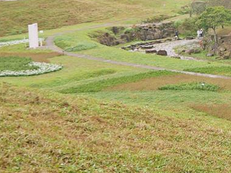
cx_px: 217
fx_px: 494
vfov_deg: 19.5
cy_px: 16
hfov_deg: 25.3
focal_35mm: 74
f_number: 3.5
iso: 200
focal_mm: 14
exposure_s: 1/125
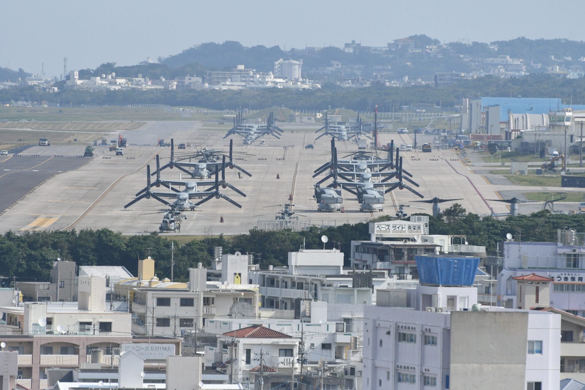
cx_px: 292
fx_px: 7312
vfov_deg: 3.1
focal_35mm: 450
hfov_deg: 4.6
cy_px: 195
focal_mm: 300
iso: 1400
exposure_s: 1/8000
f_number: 7.1
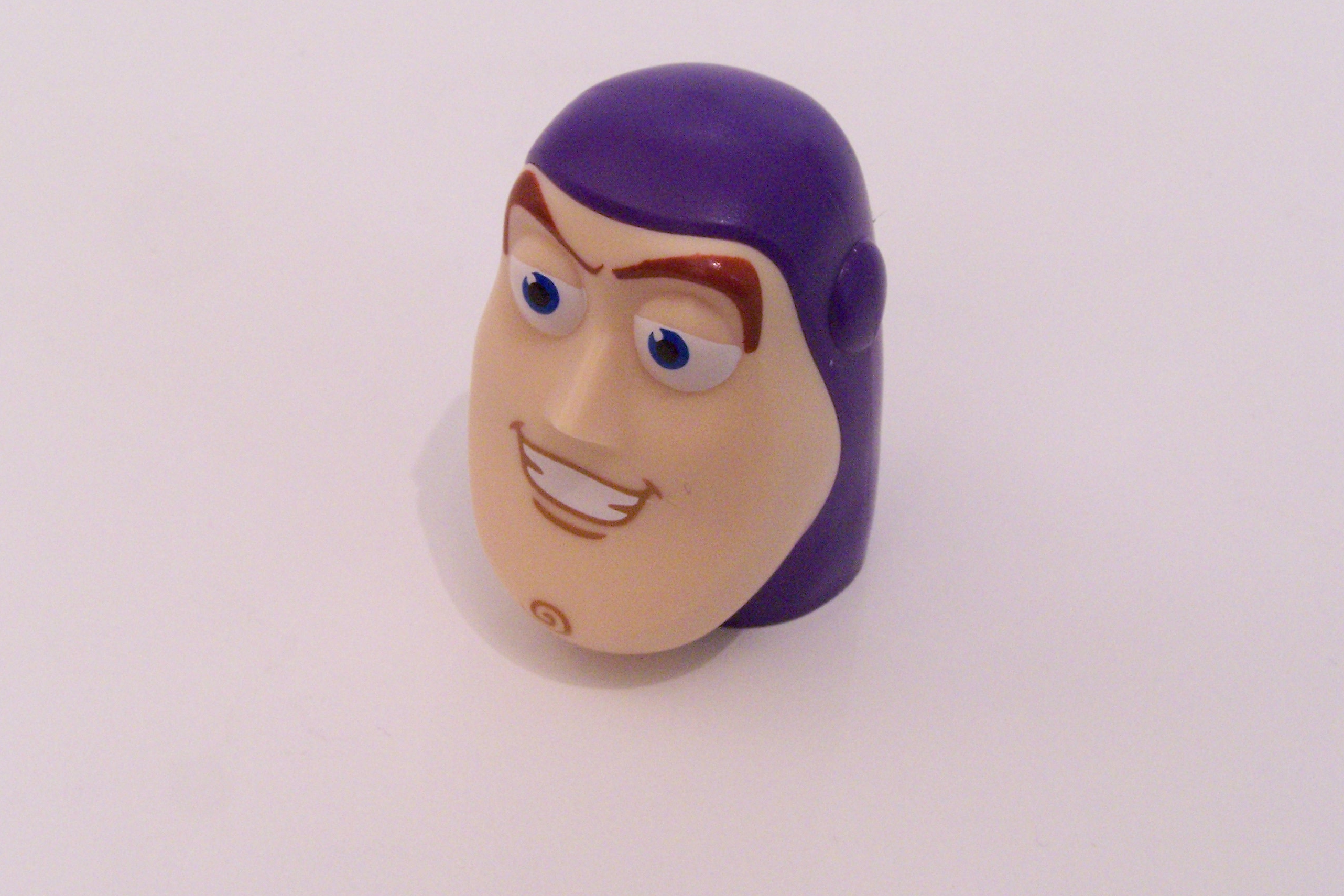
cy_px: 395
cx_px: 672
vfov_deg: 19.5
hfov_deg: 28.8
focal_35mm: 70
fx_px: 2613
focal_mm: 11.1
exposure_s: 1/4
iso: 400
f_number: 8
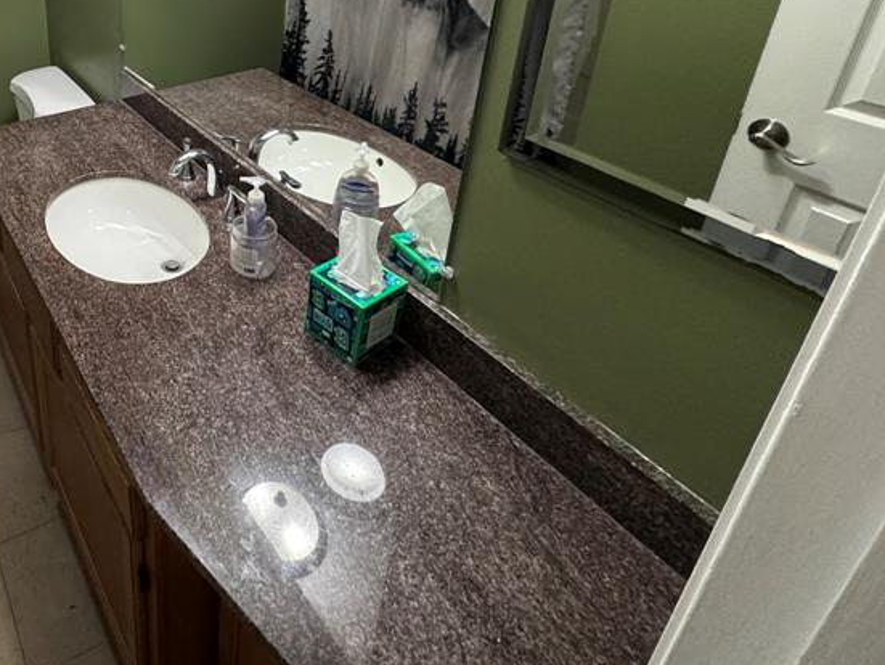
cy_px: 92
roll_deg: +3.7
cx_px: 88
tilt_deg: -22.7
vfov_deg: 48.6
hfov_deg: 57.7
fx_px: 665
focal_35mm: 26
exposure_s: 1/60
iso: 500
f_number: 2.2
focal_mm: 2.22
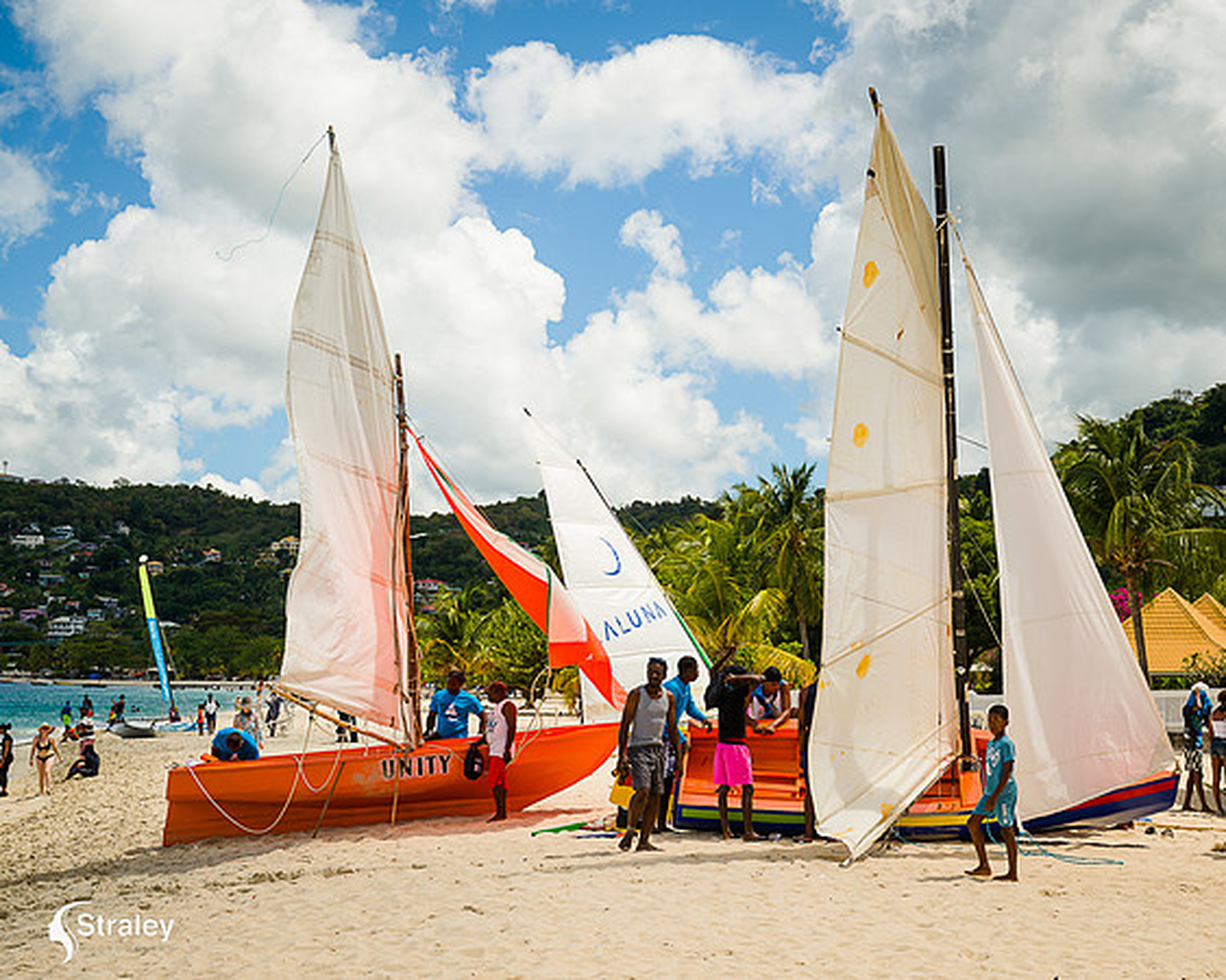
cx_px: 719
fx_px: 2050
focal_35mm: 57
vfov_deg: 26.9
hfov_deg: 33.2
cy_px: 488
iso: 64
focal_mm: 49
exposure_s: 1/320
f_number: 6.3
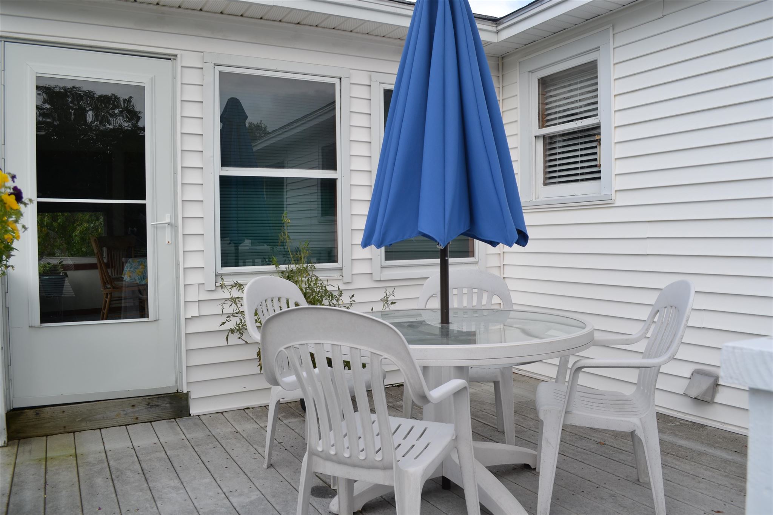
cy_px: 258
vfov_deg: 47.9
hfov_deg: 67.4
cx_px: 386
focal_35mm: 27
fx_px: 580
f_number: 7.1
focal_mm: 18
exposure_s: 1/200
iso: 100
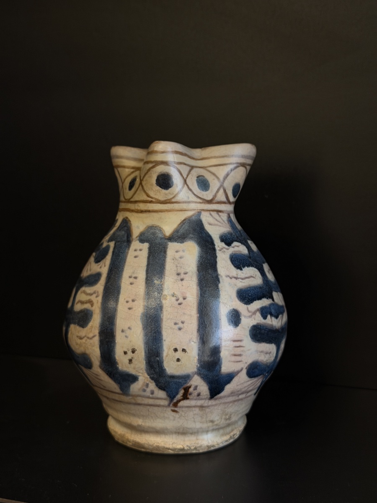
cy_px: 252
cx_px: 188
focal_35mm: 48
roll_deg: -0.6
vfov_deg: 39.7
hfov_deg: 30.3
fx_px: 697
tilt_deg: -7.1
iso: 80
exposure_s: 1/50
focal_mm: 6.76
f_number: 1.78
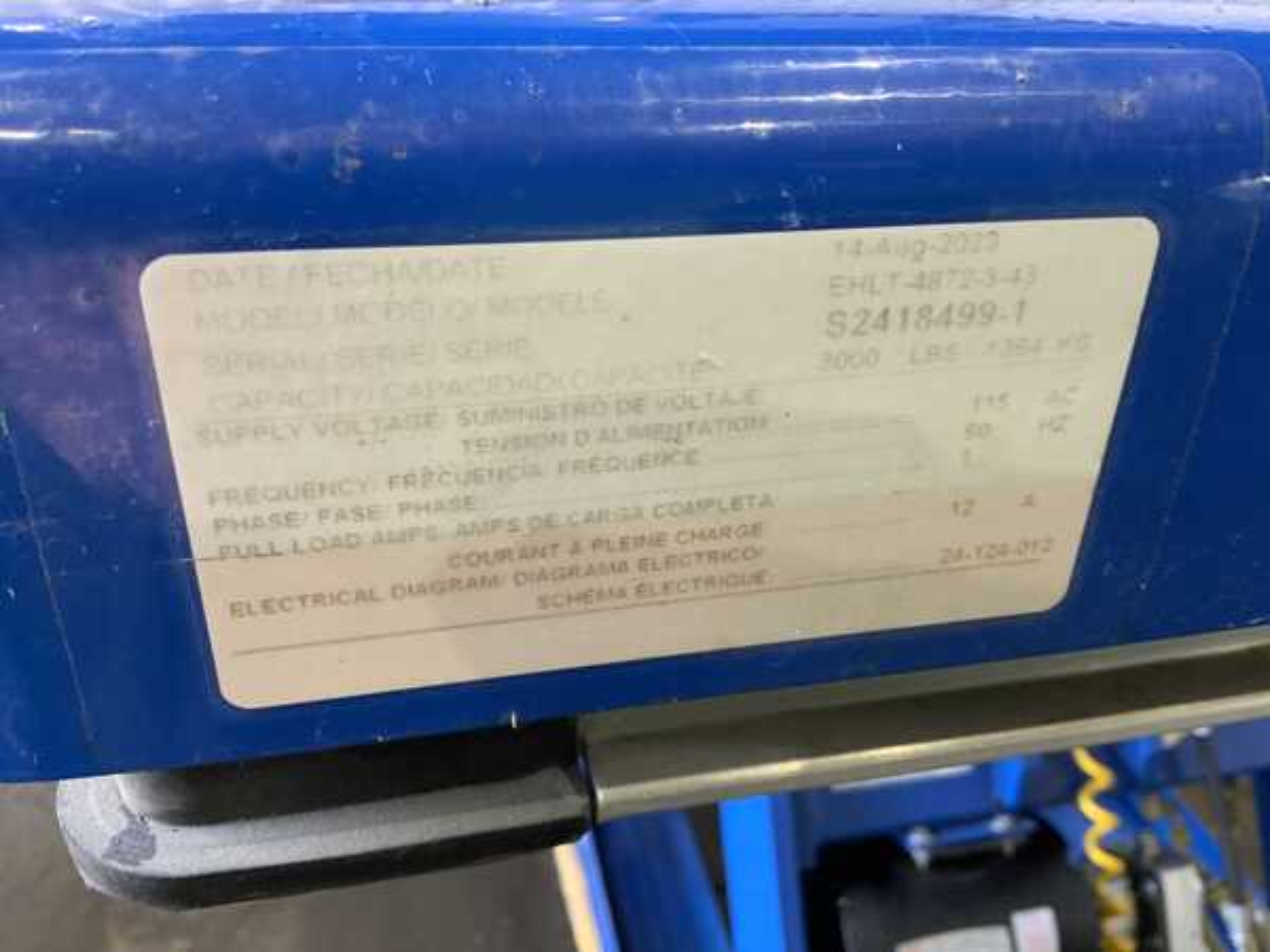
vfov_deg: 48.2
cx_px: 635
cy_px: 476
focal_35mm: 29
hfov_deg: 61.7
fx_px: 1064
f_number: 1.8
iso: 100
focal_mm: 3
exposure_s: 1/60
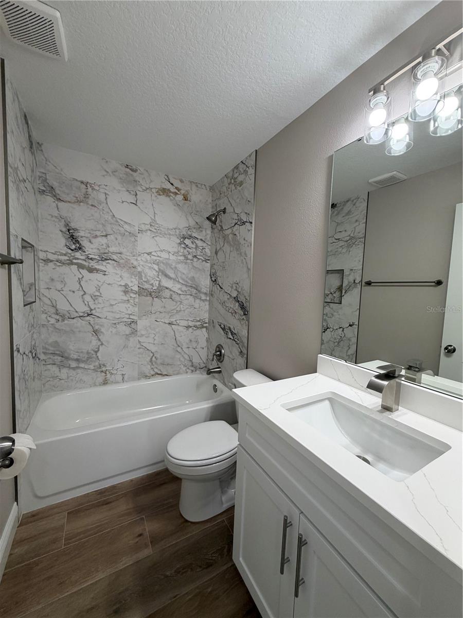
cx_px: 232
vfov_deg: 102.1
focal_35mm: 14
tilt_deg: -4.6
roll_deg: -2.0
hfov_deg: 85.7
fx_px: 250
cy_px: 309
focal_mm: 2.22
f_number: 2.2
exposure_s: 1/120
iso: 160
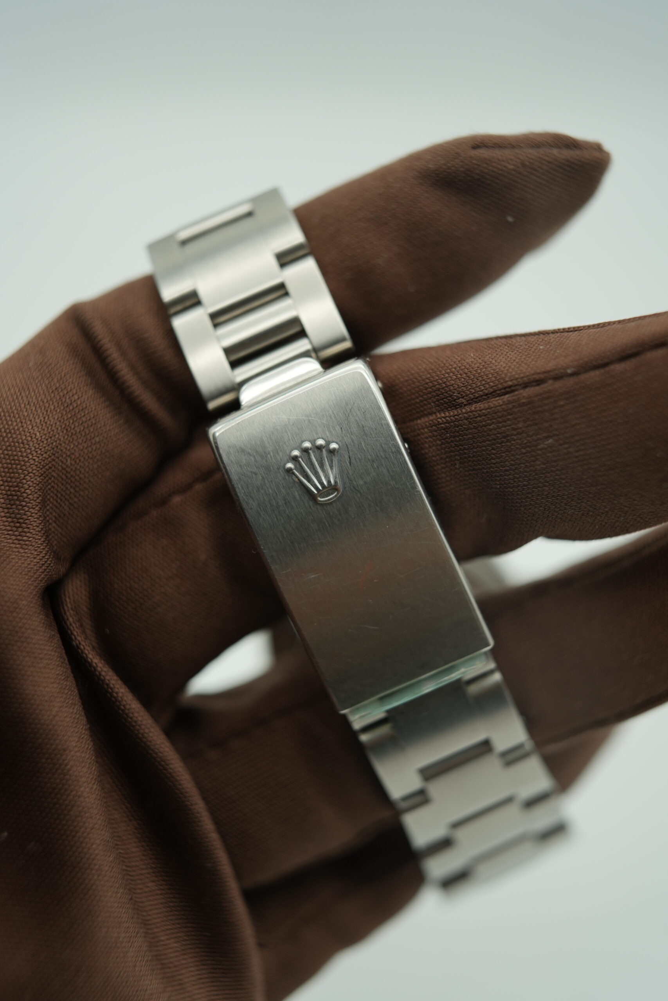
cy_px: 500
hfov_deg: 37.9
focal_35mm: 35
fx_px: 974
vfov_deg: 54.4
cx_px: 334
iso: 400
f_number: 5
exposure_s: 1/250
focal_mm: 35
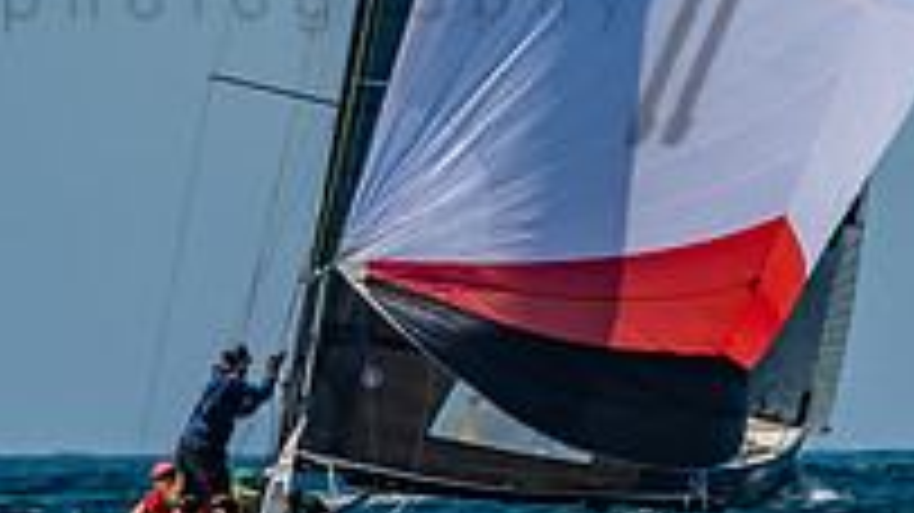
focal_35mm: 926
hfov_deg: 2.3
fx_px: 22433
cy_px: 38
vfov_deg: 1.3
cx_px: 802
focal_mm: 200
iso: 160
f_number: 6.3
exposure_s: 1/640
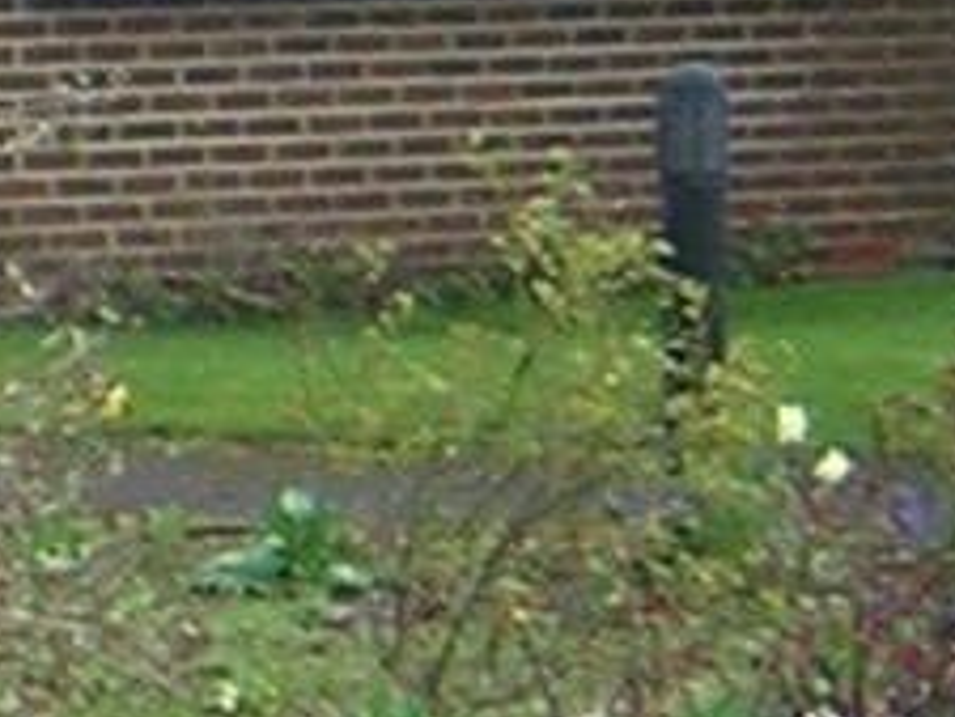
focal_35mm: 256
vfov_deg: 5.7
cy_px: -713
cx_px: -1188
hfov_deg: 7.3
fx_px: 7066
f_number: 2.6
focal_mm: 4.7
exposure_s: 1/90.8
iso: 100
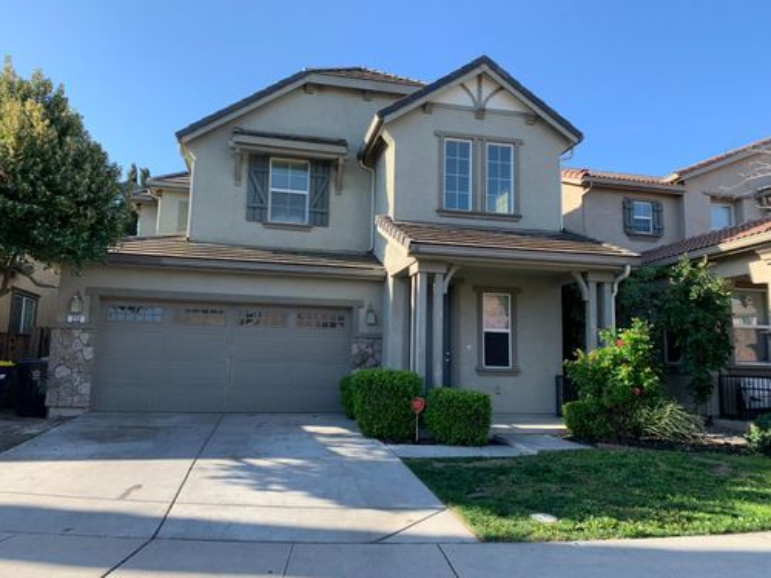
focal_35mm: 26
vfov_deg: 53.1
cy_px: 289
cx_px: 386
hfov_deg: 67.3
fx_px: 579
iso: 25
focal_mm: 4.25
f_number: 1.8
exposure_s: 1/635
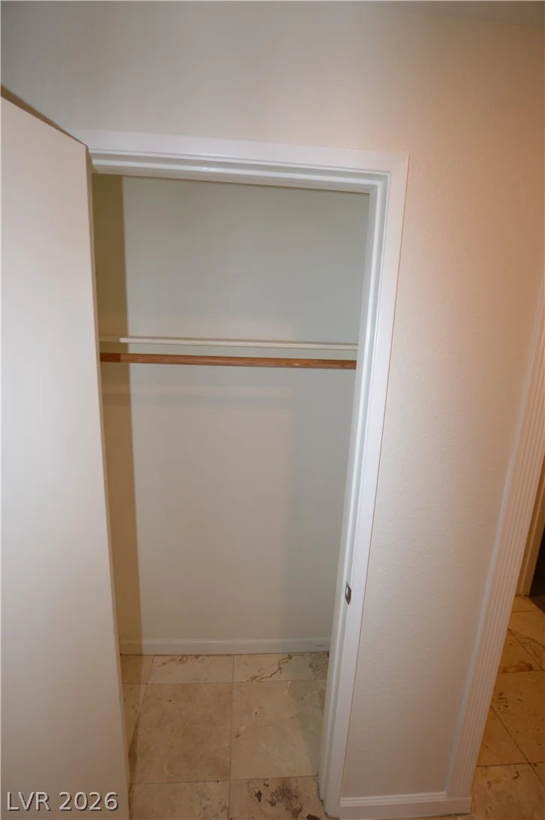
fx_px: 341
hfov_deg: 77.2
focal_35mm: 15
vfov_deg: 100.4
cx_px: 272
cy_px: 410
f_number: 4
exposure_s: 1/60
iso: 250
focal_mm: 10
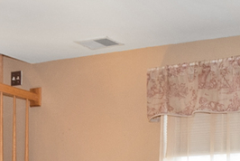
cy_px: 245
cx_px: 302
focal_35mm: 91
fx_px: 607
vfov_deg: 14.1
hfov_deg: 20.6
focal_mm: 10
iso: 320
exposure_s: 1/5
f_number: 7.1
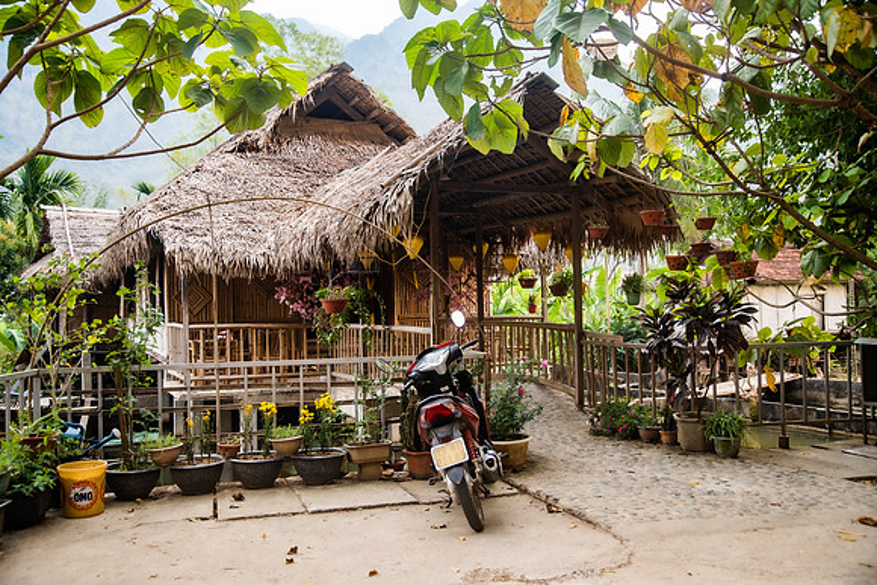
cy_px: 292
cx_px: 438
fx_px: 926
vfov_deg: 35.1
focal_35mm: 38
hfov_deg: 50.7
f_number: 4
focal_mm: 38
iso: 250
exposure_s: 1/60
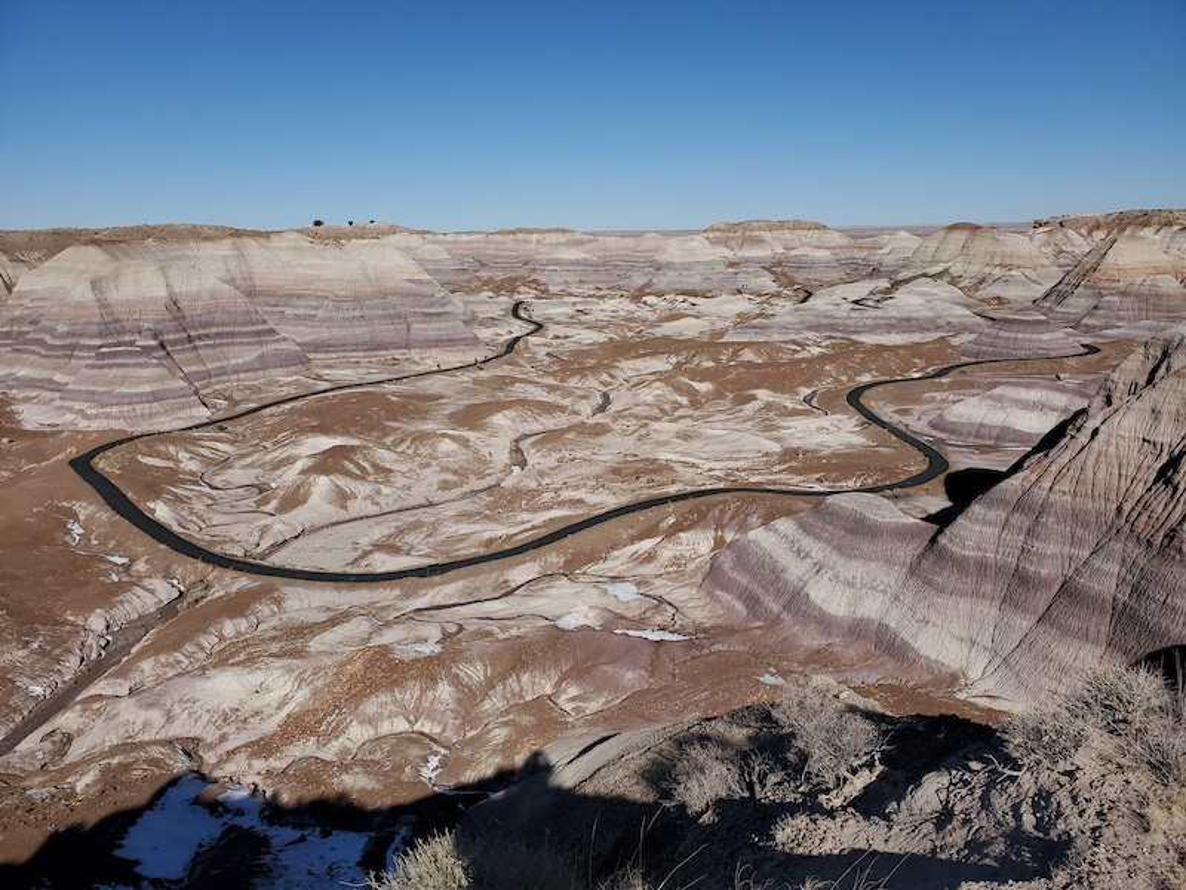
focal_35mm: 26
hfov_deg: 67.3
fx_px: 891
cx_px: 593
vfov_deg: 53.1
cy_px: 445
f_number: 2.4
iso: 50
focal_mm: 4.3
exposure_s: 1/3628
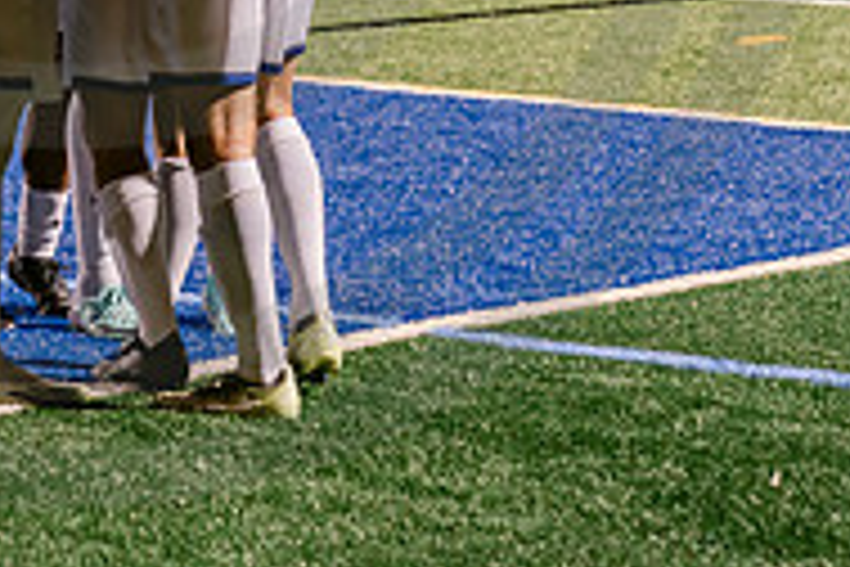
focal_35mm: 215
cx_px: 58
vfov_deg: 6.3
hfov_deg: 9.5
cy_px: -290
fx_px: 5076
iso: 2500
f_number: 3.2
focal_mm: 70
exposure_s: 1/250
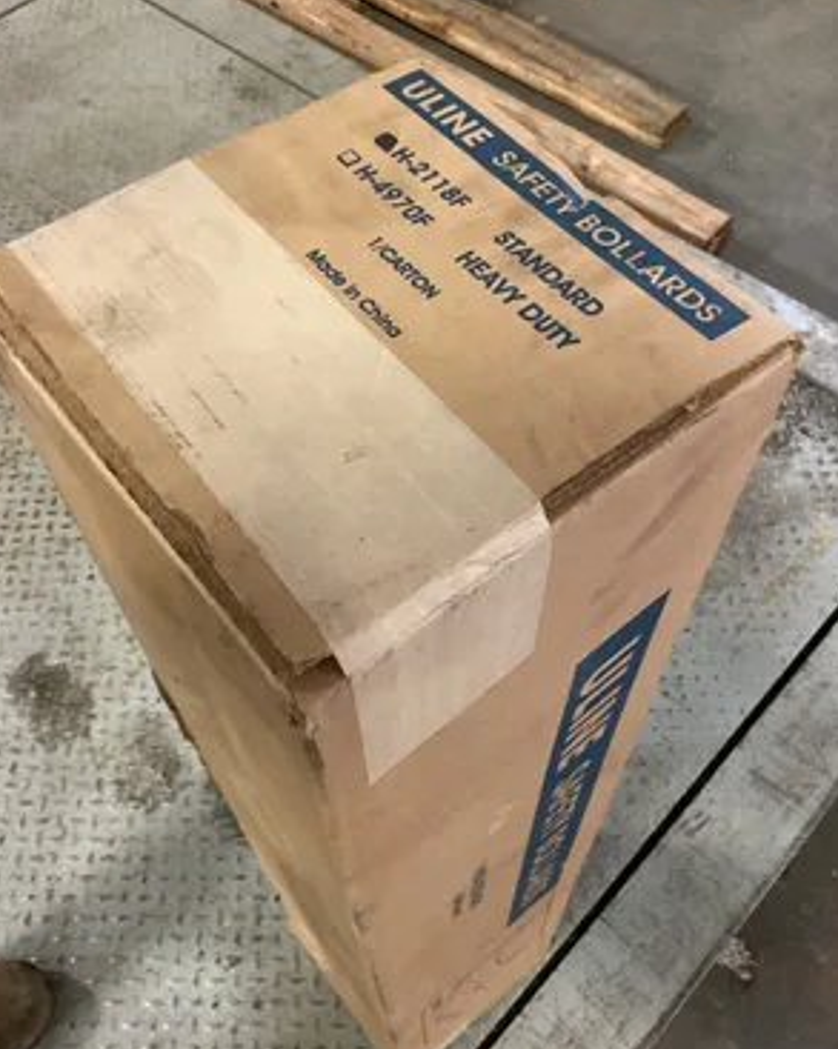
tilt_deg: -54.1
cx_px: 415
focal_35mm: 33
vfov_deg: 54.2
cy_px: 492
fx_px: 1024
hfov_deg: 44.5
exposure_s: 1/30
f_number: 2.4
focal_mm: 3.3
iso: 500
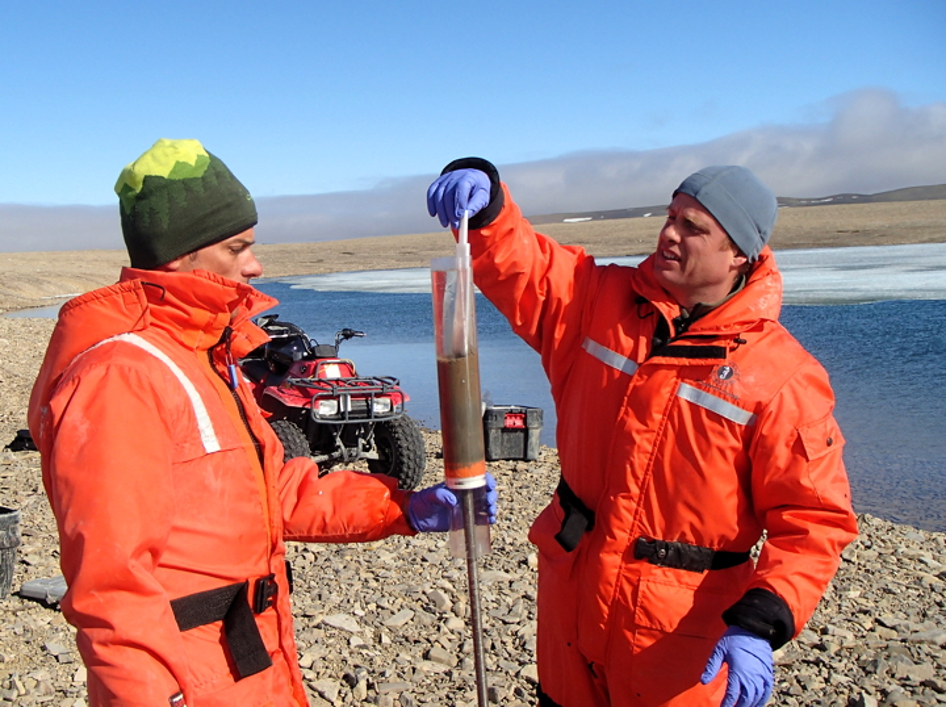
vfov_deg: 35.9
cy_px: 354
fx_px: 1092
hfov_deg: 46.9
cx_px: 473
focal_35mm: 40
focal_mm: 7.28
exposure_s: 1/160
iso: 100
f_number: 13
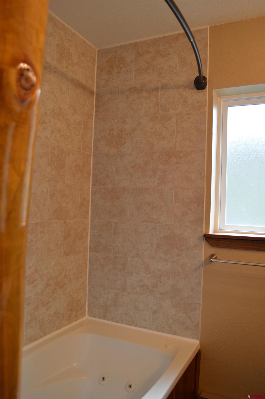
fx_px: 299
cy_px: 200
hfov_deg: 47.8
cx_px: 132
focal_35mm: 27
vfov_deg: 67.4
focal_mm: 18
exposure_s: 1/100
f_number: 5
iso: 400
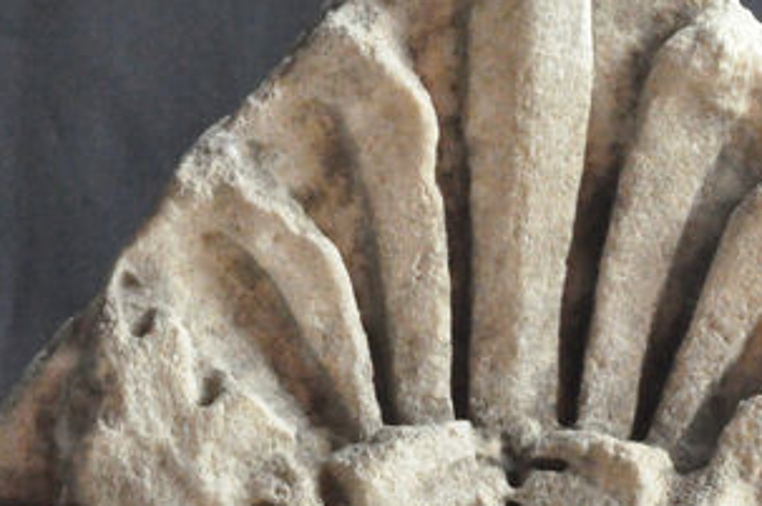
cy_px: 442
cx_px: 656
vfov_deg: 6.9
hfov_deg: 10.4
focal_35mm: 198
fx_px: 4184
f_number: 13
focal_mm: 50
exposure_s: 1/200
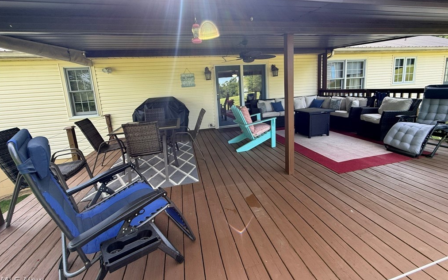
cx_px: 225
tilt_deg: -9.5
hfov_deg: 101.5
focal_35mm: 15
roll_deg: +2.8
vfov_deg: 74.3
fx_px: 183
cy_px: 118
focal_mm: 2.22
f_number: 2.2
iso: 50
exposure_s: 1/163
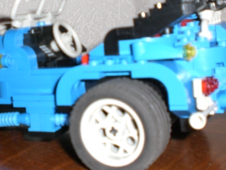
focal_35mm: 70
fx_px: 457
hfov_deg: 27.6
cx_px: 81
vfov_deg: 21.0
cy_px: 53
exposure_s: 1/60
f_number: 3.1
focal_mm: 6.3
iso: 200
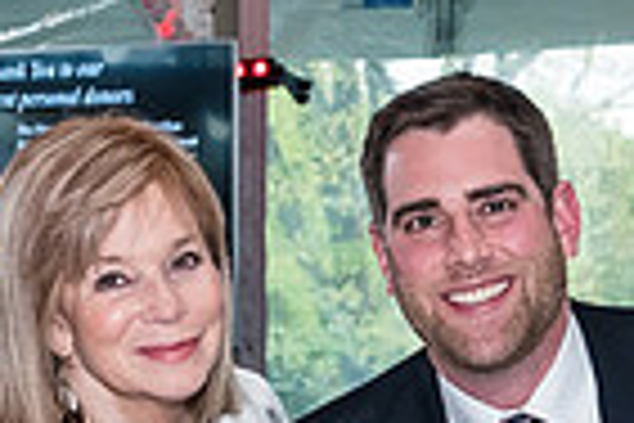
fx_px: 2747
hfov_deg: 13.2
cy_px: 758
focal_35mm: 156
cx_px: 378
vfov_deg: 8.5
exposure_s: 1/80
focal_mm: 25.4
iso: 1600
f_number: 5.6
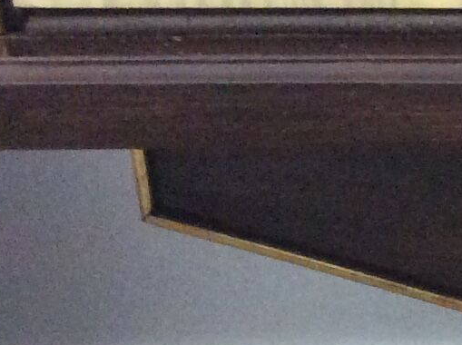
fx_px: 2172
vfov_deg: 8.8
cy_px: 568
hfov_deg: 10.4
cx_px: 1119
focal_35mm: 163
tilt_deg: -27.3
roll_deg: -0.8
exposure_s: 1/25
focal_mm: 3.3
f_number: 2.4
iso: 250
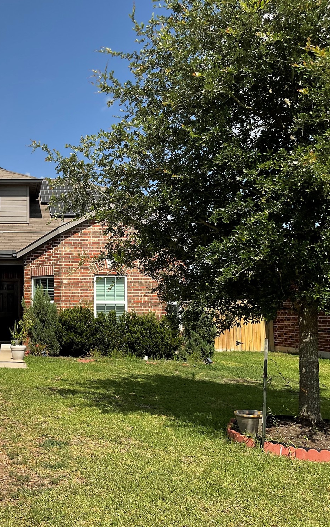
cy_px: 262
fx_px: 604
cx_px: -10
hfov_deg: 28.4
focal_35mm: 42
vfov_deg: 47.2
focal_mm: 3
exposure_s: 1/2959
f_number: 1.8
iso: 16
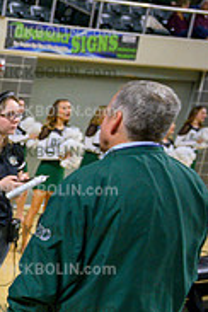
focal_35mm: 76
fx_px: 659
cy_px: 270
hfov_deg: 13.5
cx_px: -283
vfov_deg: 25.9
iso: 3200
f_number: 4.5
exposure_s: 1/200
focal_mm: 24
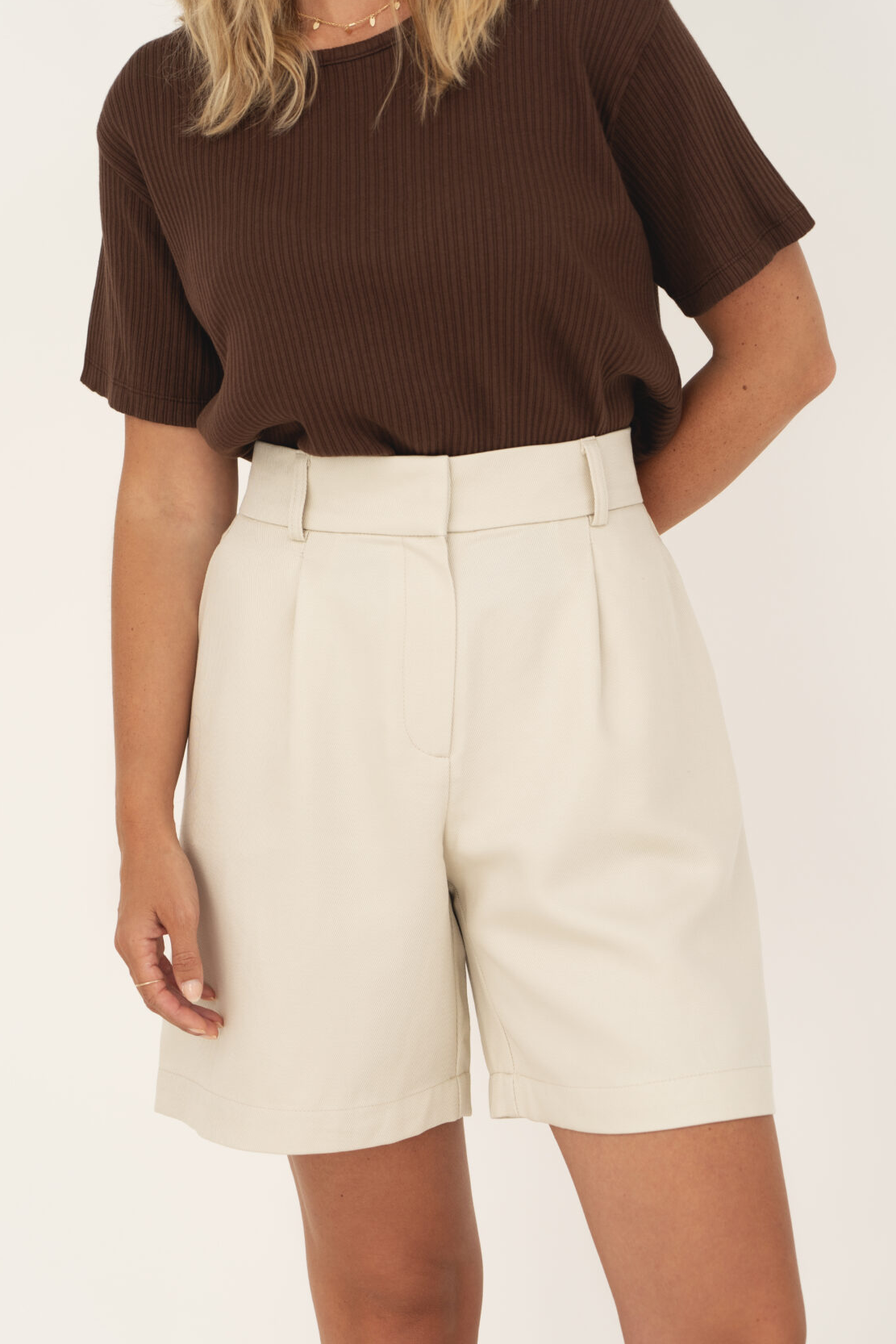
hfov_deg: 11.3
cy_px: 724
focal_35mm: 121
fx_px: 4516
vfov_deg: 16.9
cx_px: 435
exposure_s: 1/250
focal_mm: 105
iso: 200
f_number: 4
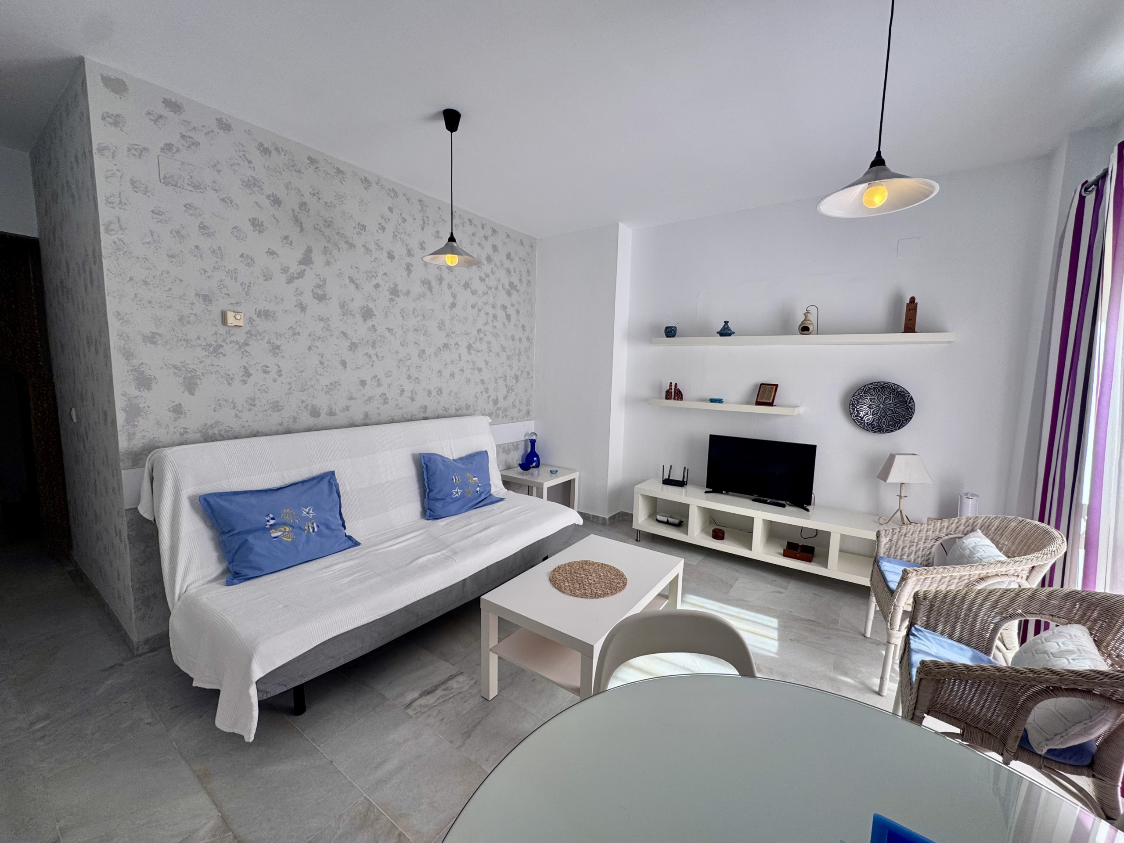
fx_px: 455
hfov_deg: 102.1
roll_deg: -1.3
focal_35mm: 14
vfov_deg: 85.7
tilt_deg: -6.1
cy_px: 422
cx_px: 562
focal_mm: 2.22
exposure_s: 1/99
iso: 50
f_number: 2.2
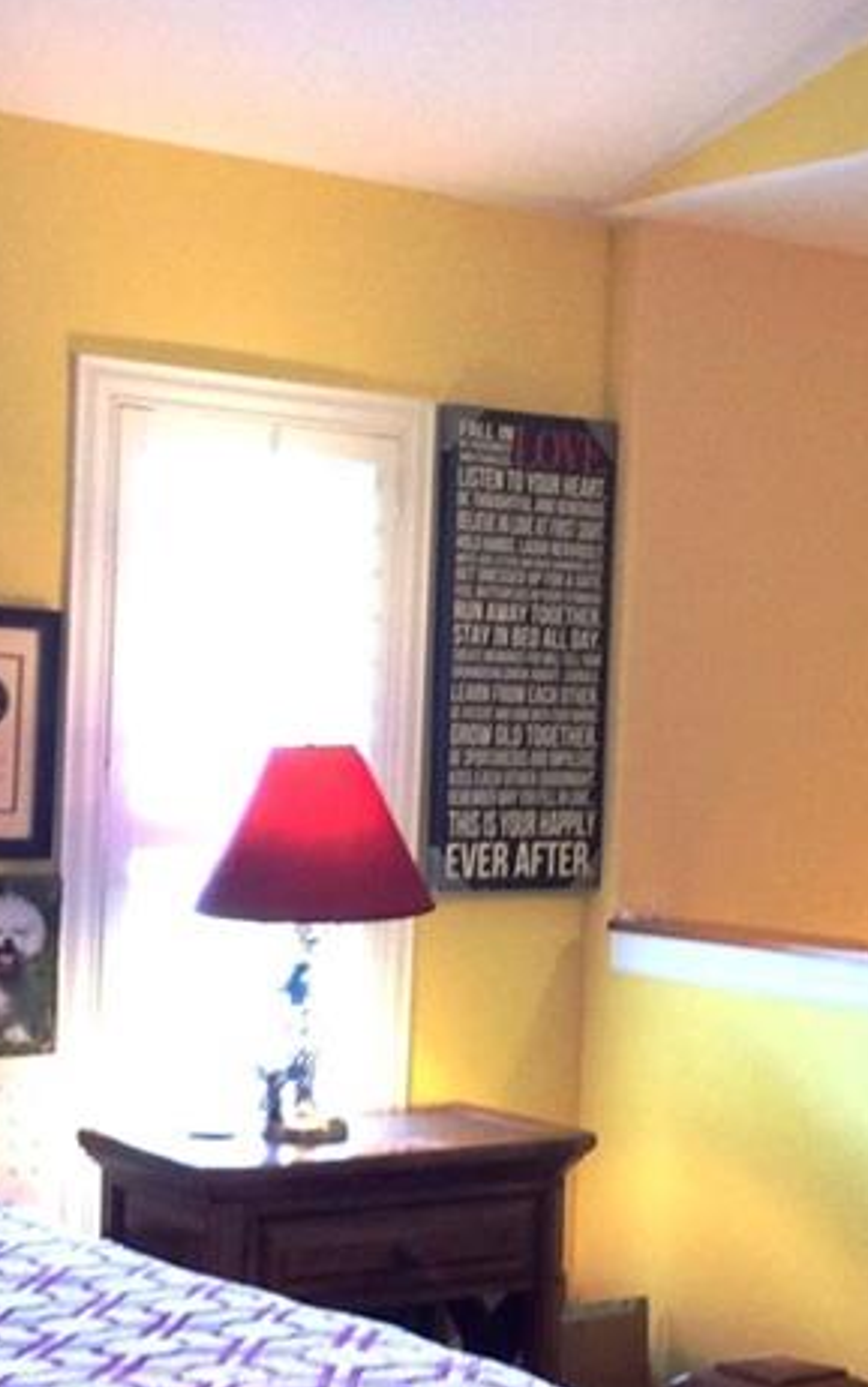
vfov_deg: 27.4
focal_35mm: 75
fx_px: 2837
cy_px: 886
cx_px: 700
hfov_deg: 17.2
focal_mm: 3.3
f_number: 2.4
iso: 80
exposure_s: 1/24
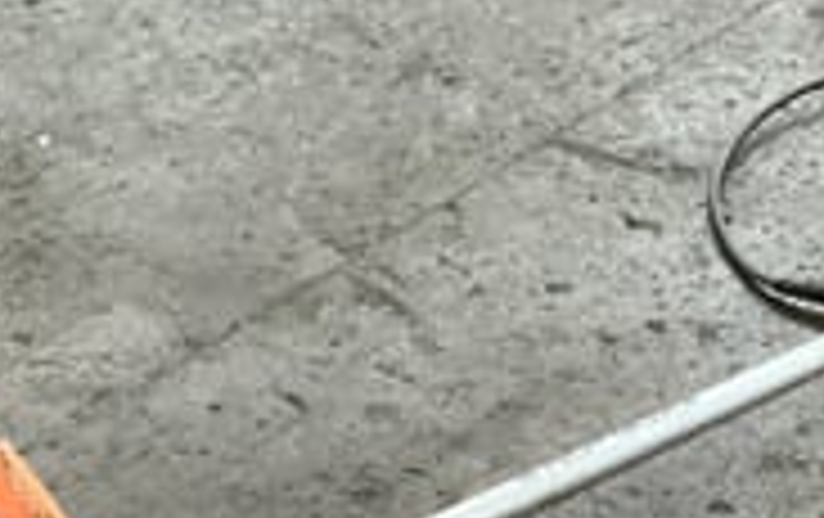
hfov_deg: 24.8
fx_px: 1822
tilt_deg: -46.7
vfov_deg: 15.5
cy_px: 651
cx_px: 734
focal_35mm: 81
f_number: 1.8
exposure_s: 1/25
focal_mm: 3
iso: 320
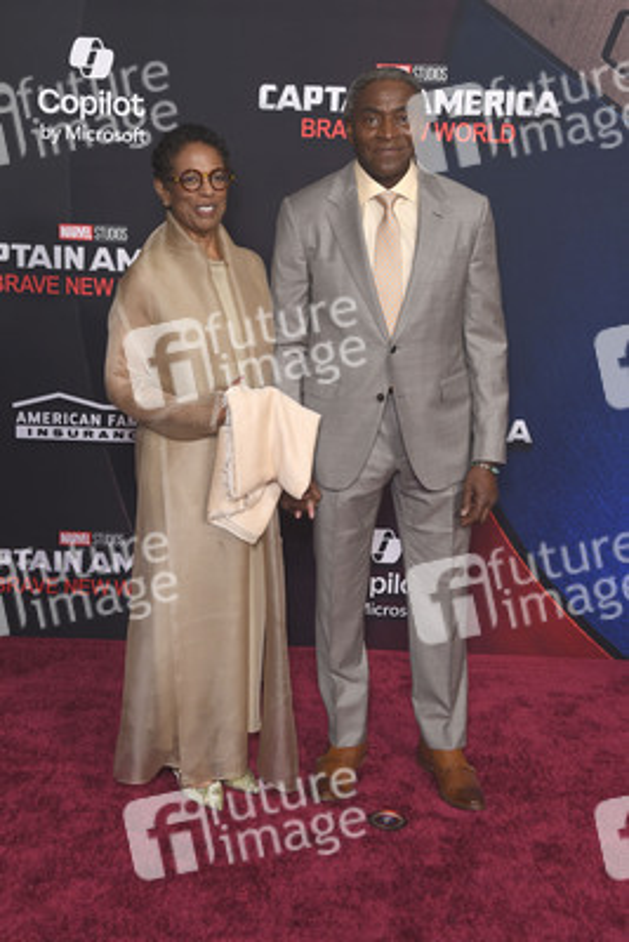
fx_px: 1152
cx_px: 314
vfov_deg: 44.5
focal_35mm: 44
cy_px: 471
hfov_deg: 30.5
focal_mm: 44
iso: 1250
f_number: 5.6
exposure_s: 1/250
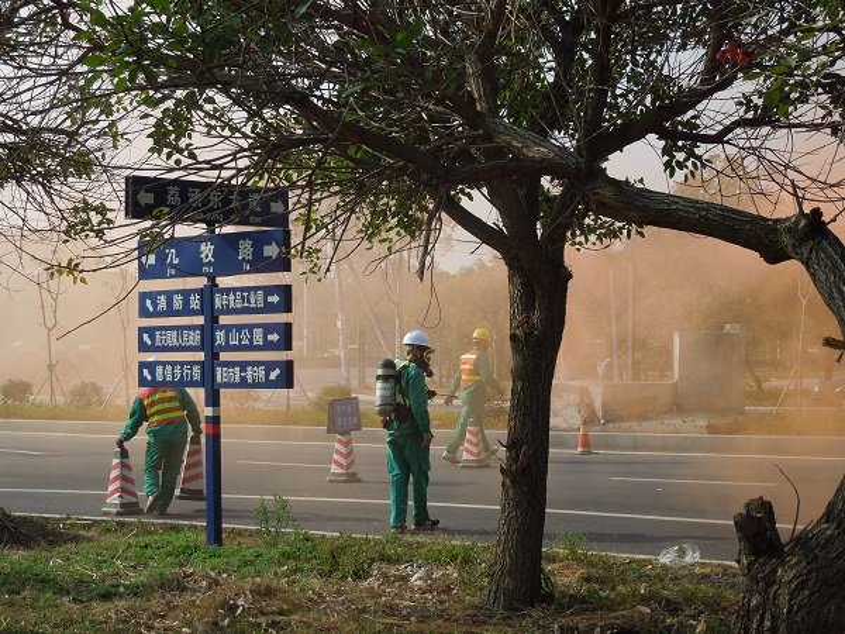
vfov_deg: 24.0
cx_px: 422
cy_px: 317
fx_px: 1489
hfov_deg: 31.7
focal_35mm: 61
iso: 100
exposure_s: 1/640
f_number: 4.3
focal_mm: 11
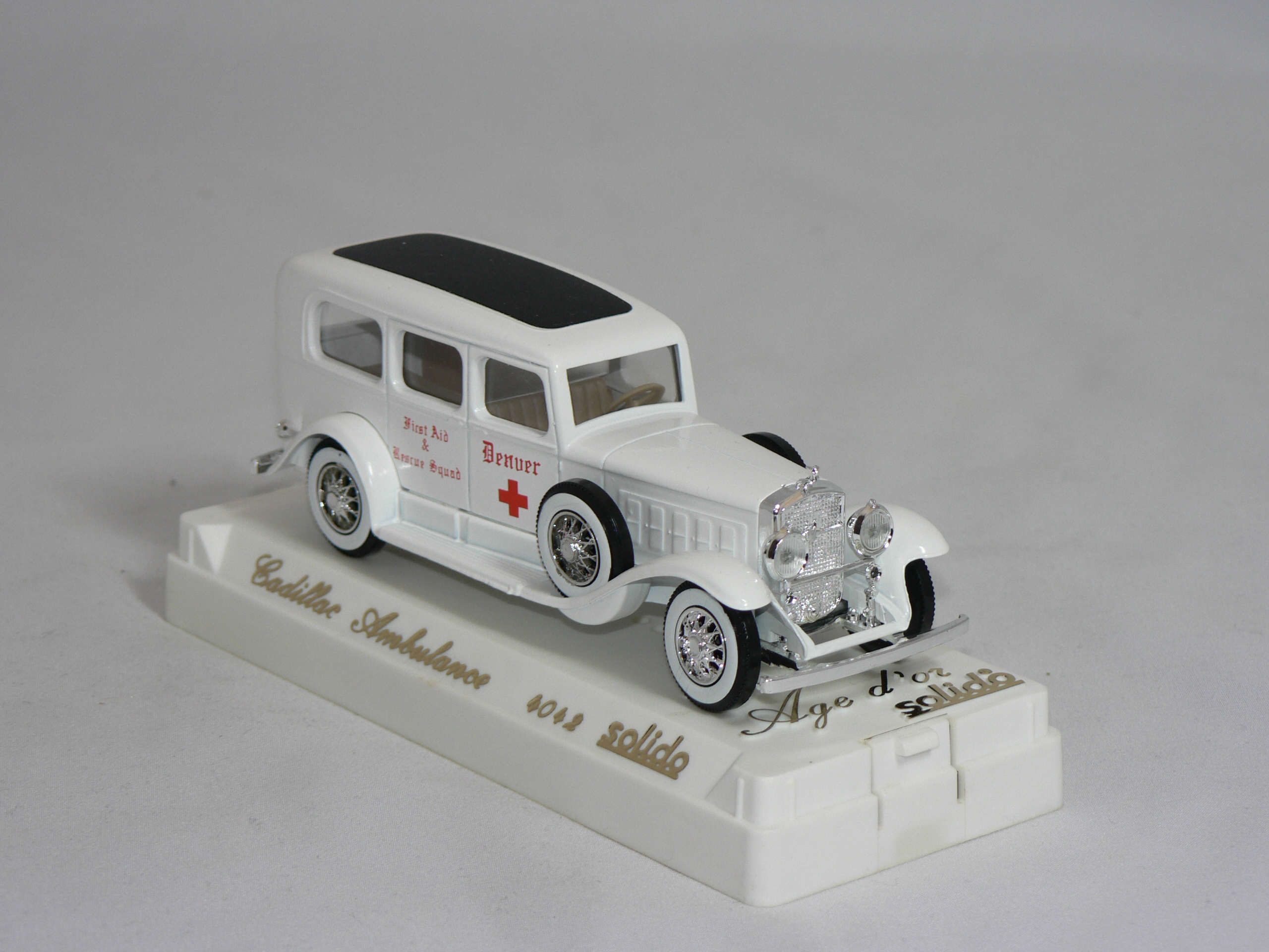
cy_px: 476
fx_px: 4106
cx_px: 634
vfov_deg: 13.2
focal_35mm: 112
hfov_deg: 17.6
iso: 80
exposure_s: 1/60
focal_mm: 18.6
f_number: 3.2
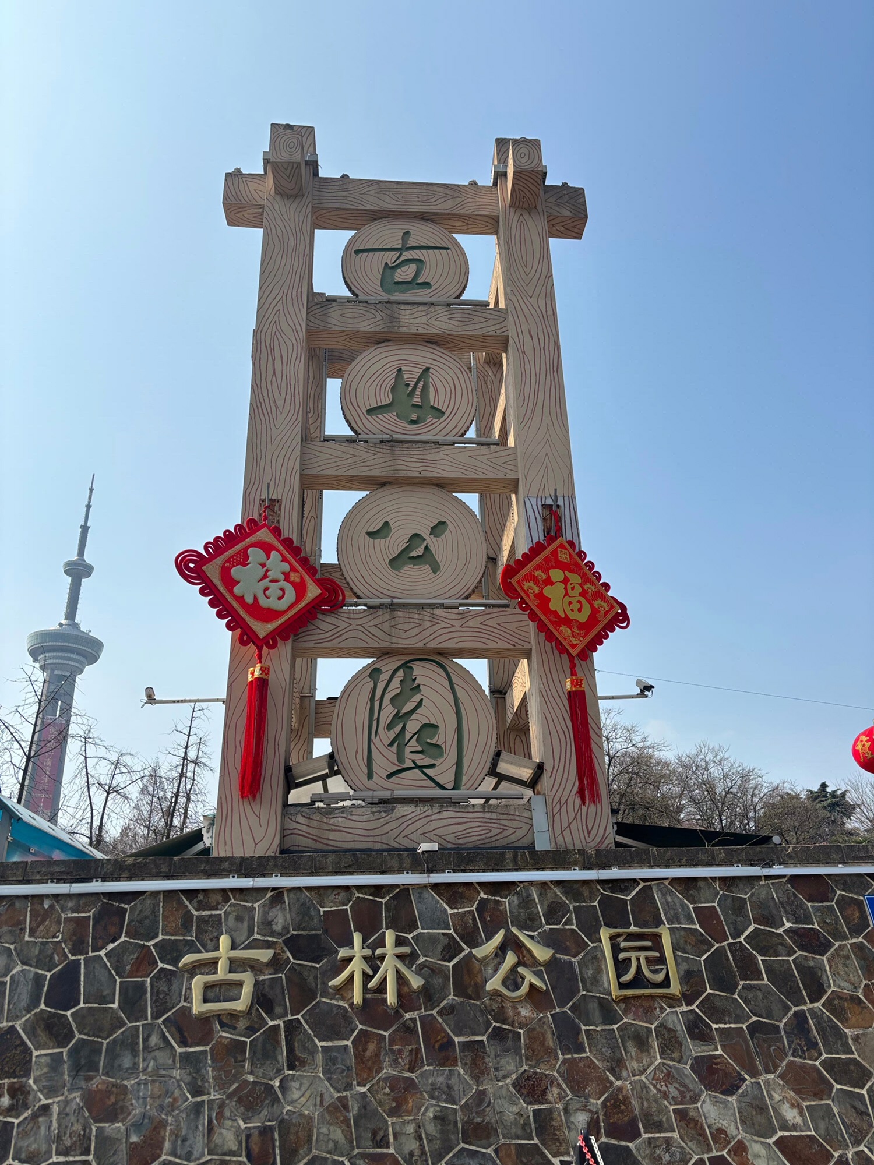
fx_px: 875
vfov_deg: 67.3
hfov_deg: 53.1
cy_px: 582
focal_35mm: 26
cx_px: 437
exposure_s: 1/4425
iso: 50
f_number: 1.6
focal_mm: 5.96
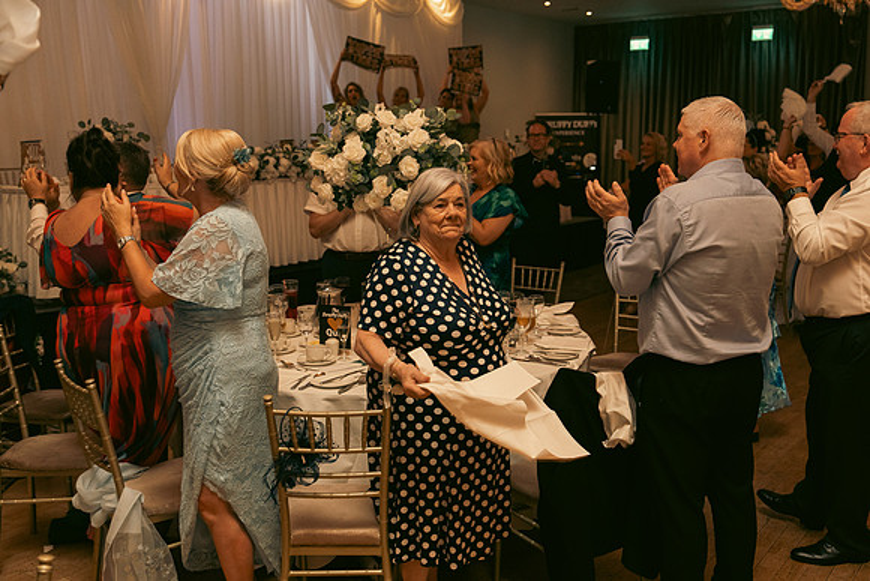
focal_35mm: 38
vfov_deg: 35.1
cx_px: 435
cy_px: 290
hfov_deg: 50.7
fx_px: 919
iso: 2500
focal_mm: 38
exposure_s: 1/160
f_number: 3.5
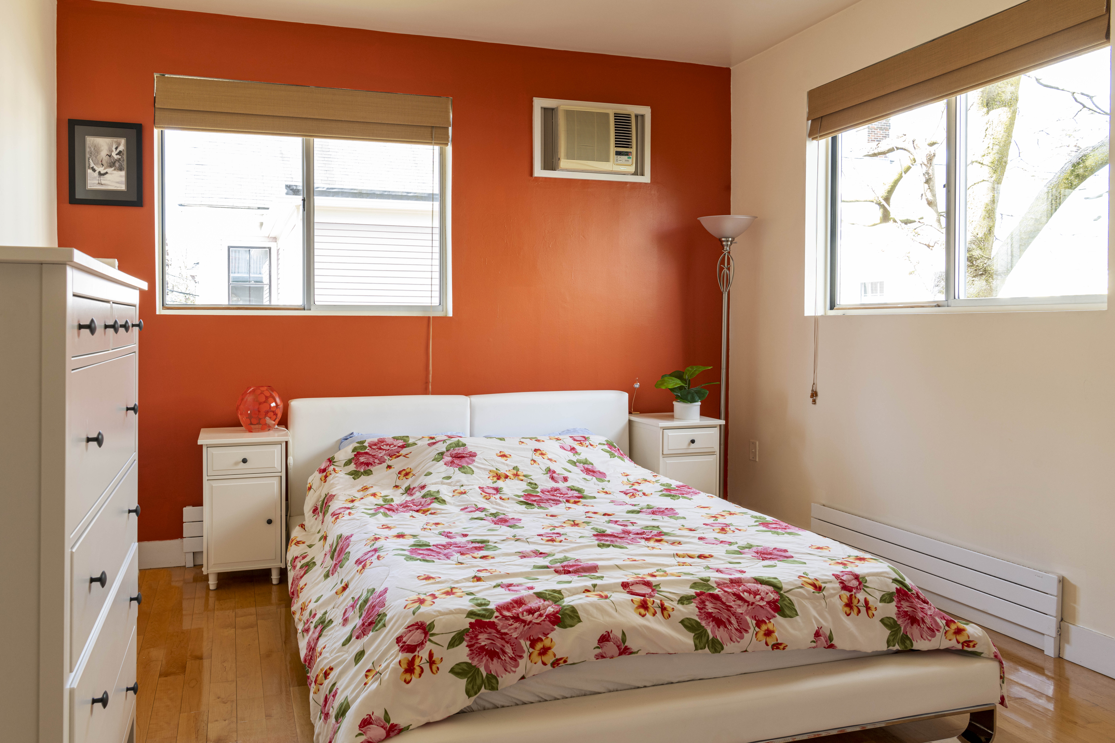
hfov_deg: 73.7
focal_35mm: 24
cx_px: 558
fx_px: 743
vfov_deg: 53.1
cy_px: 372
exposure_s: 1/8
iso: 160
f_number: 10
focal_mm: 24
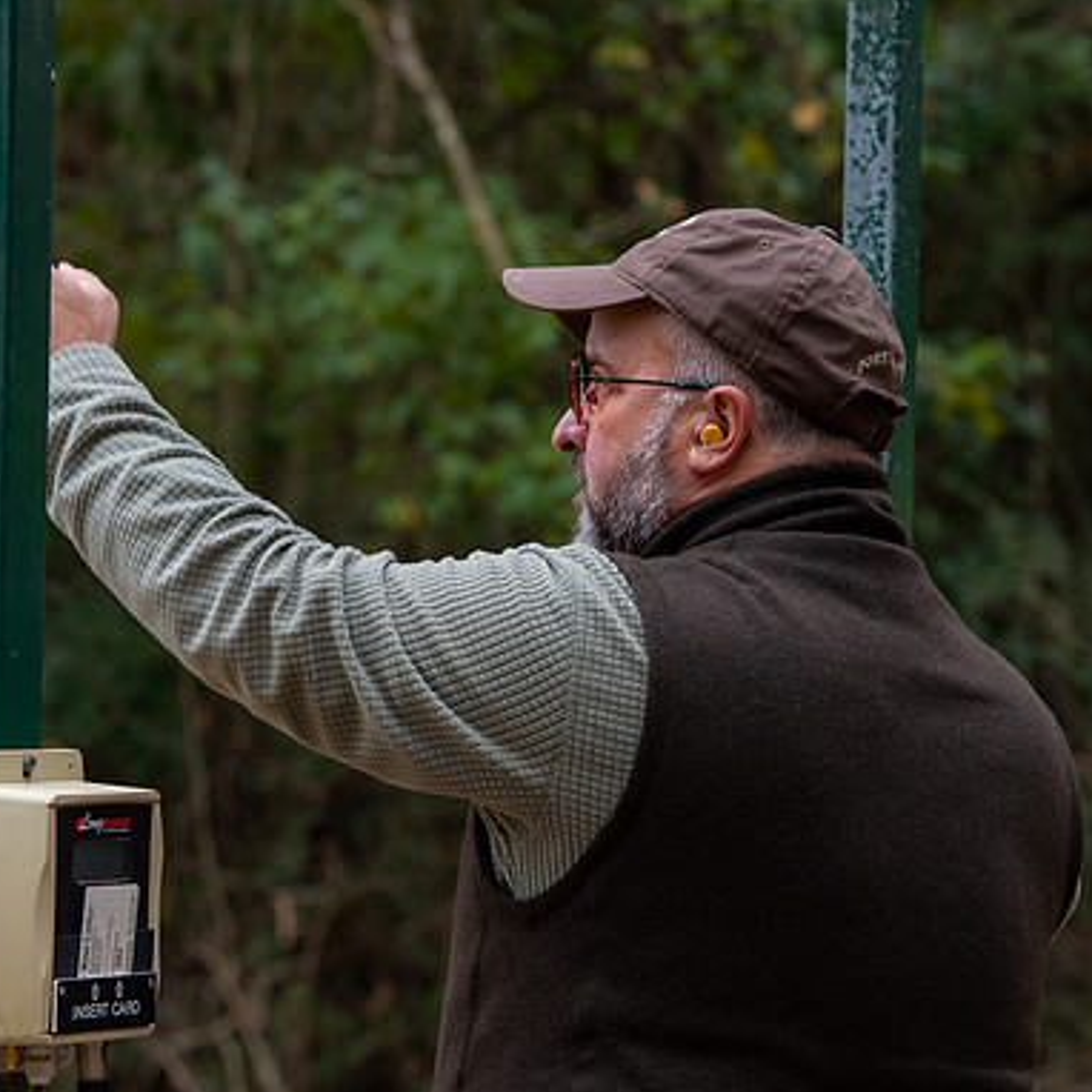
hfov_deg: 10.0
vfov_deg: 10.0
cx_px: 463
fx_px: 6210
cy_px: 546
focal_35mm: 174
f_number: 8
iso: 320
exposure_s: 1/250
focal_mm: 135
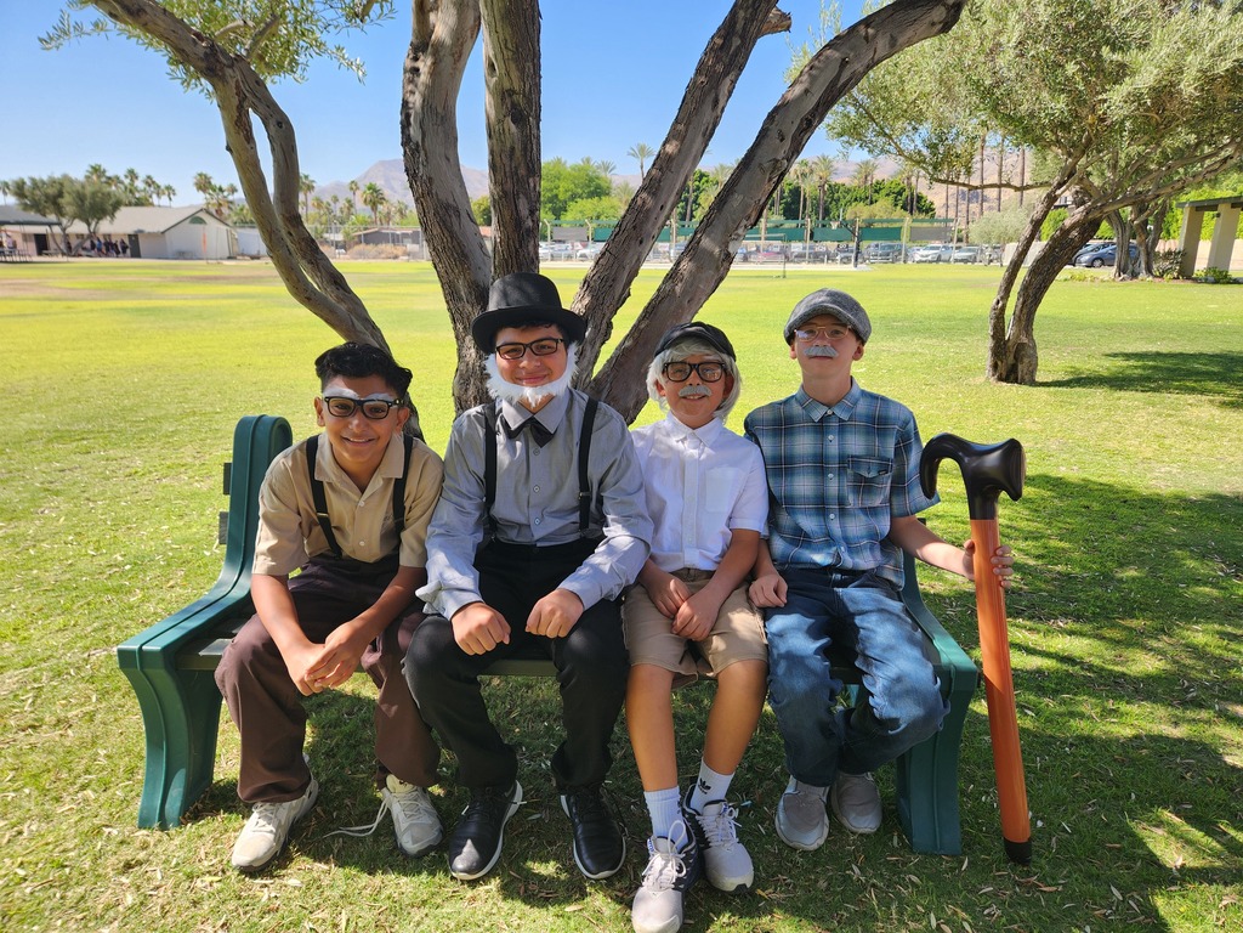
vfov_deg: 58.9
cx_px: 622
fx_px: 826
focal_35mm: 23
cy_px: 466
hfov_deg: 73.9
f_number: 1.8
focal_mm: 5.4
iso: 20
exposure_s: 1/465
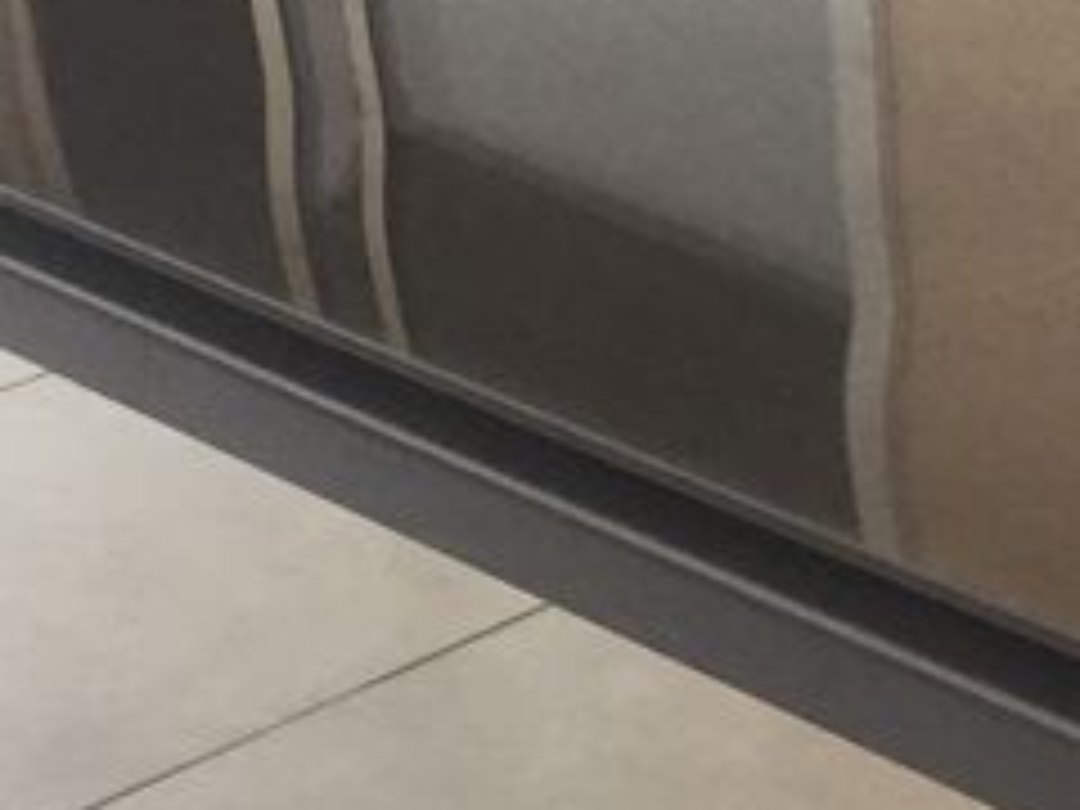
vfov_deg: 11.8
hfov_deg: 16.1
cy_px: 1152
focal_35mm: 121
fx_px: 3775
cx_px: 918
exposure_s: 1/33
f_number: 2.2
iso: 64
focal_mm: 4.15
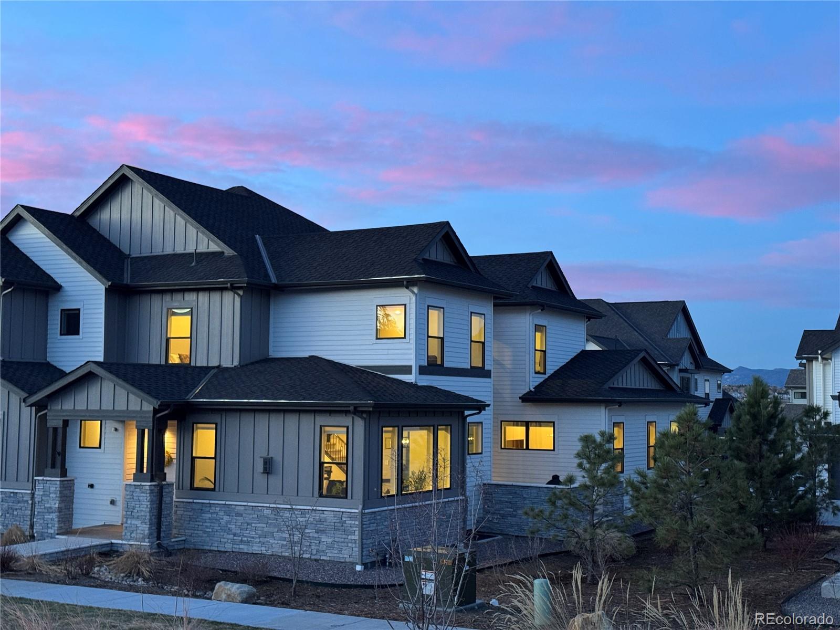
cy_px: 315
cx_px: 420
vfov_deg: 30.3
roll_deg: -1.1
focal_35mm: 48
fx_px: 1165
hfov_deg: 39.7
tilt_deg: +3.6
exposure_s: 1/40
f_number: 1.78
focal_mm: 6.76
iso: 200
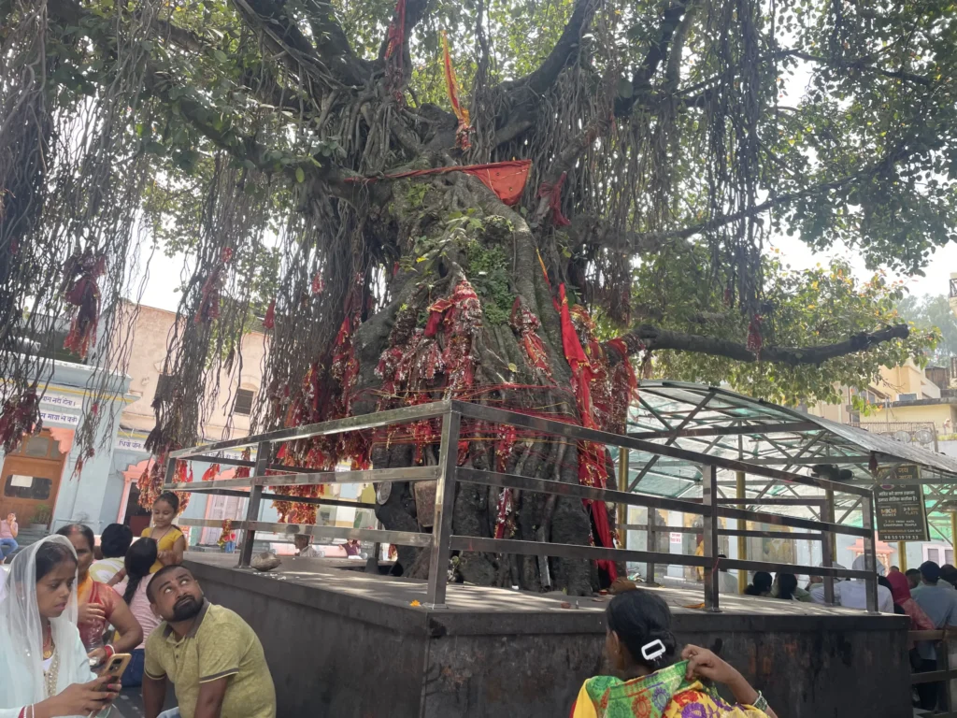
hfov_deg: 67.3
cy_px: 359
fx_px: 719
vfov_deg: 53.1
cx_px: 478
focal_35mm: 26
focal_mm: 4.2
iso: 32
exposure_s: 1/421
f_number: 1.6
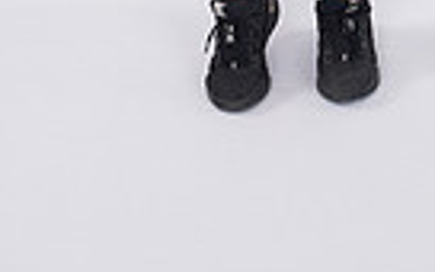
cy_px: -419
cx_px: 470
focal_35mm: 130
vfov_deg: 8.9
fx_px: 1545
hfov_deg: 15.6
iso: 160
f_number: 4.5
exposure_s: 1/250
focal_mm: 38.7
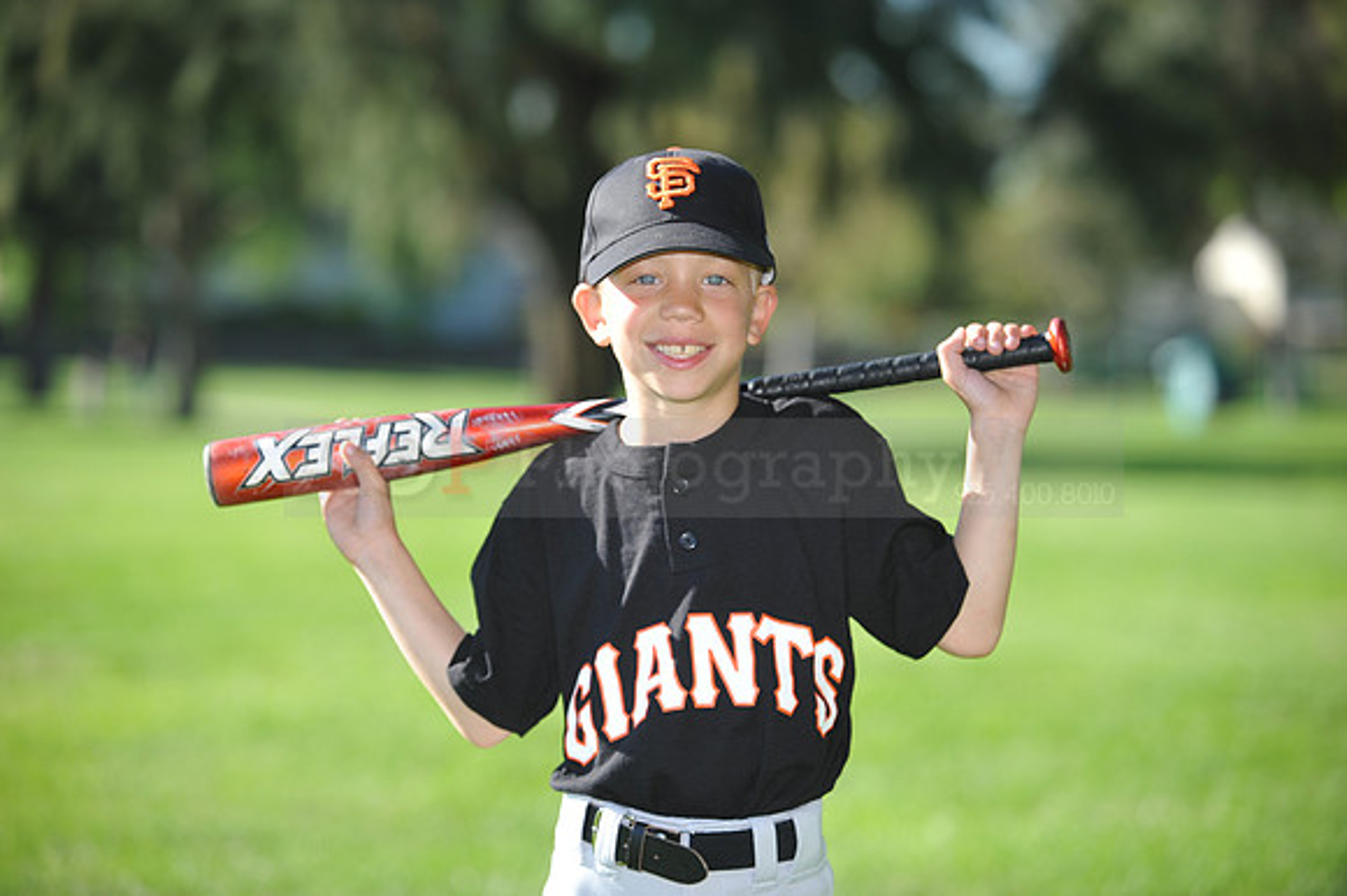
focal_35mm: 130
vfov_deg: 10.5
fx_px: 4861
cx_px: 674
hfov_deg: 15.8
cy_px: 448
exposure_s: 1/640
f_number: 4
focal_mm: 130
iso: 200
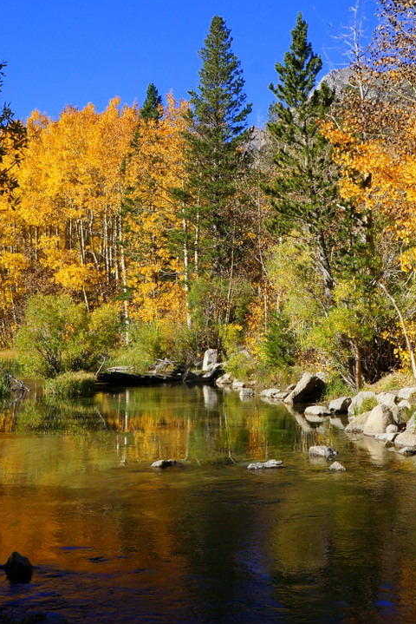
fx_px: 866
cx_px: 225
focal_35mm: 50
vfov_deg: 39.5
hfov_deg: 27.0
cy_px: 280
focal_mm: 20
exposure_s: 1/100
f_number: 13
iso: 100
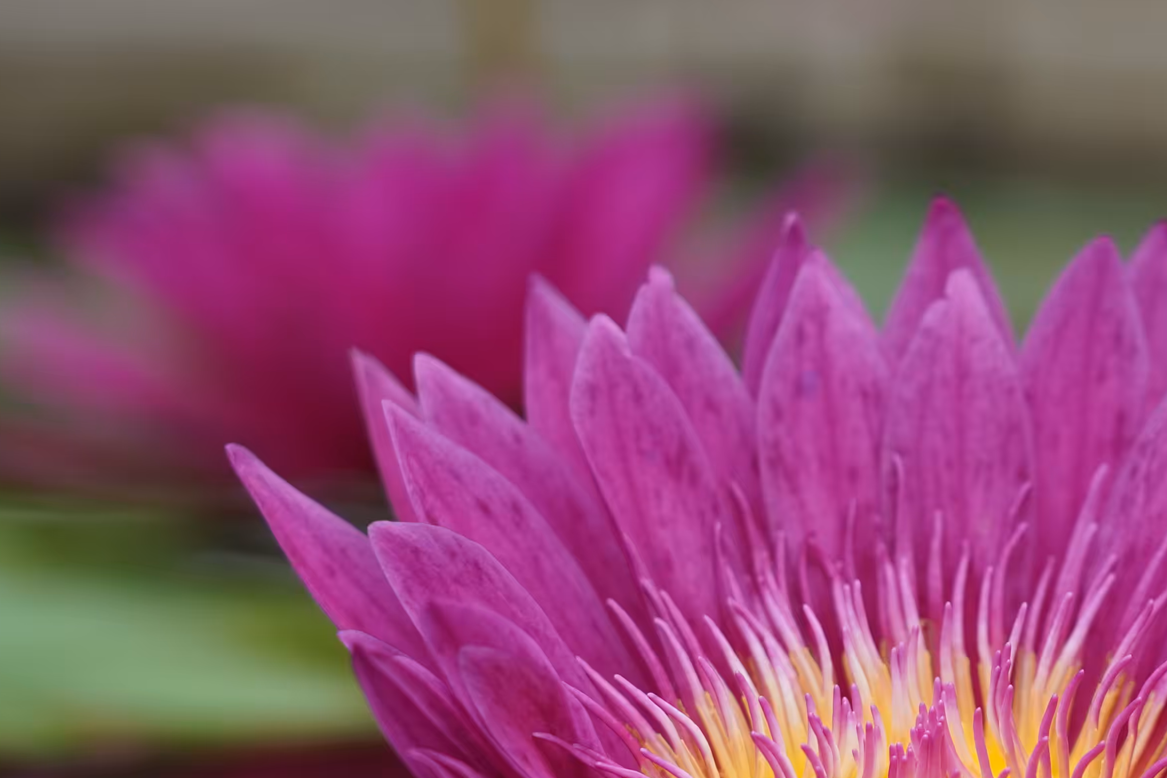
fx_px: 7780
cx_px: 950
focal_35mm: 240
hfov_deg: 8.6
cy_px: 633
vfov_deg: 5.7
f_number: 4
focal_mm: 94
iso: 400
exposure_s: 1/250
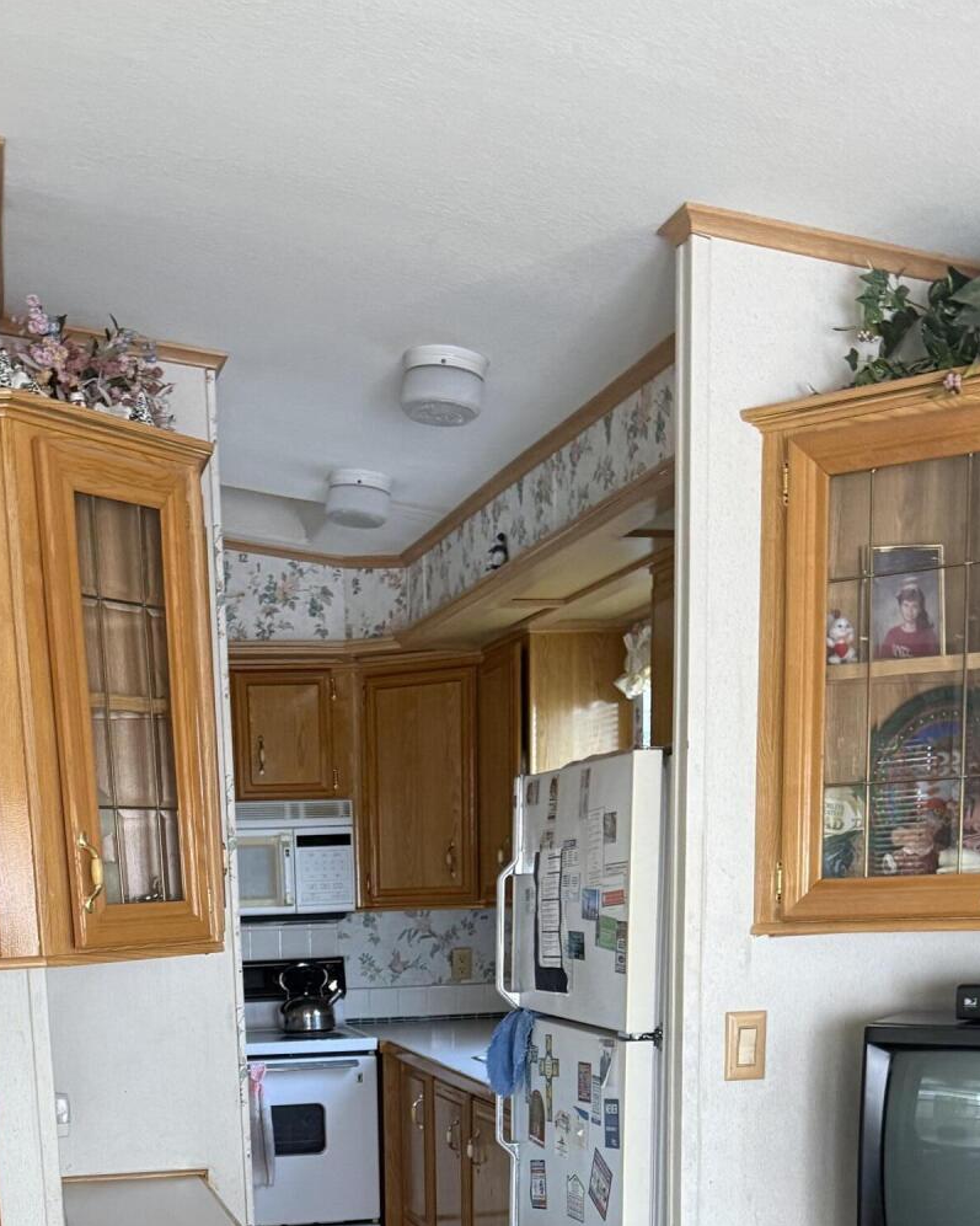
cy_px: 1219
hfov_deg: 31.8
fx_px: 1705
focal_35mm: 47
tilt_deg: -11.1
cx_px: 321
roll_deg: +2.1
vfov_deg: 35.8
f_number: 1.78
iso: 500
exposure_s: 1/60
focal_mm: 6.76
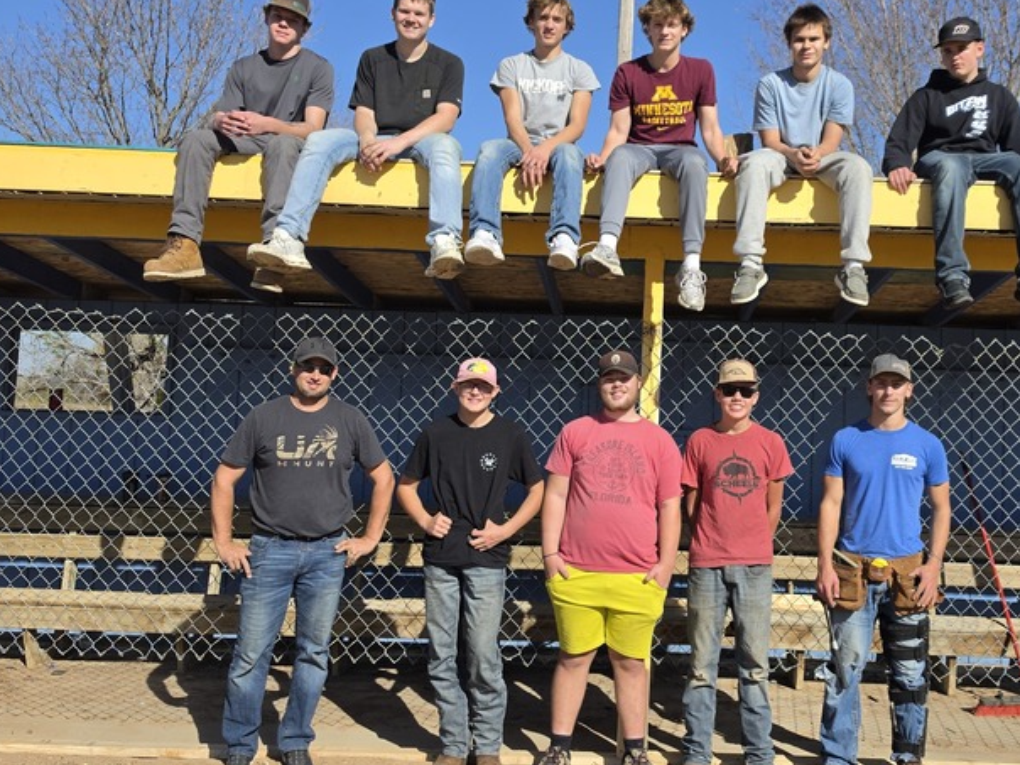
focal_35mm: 39
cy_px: 334
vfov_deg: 36.8
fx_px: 1149
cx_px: 652
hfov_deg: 47.3
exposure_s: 1/7939
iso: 64
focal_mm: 6.5
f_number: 1.4
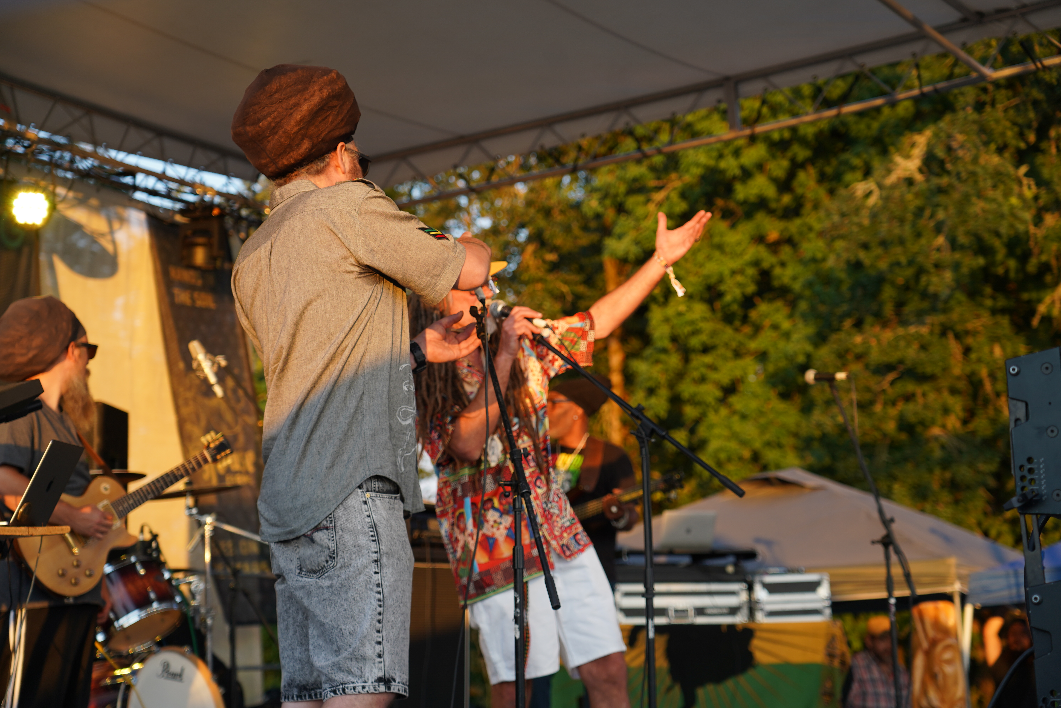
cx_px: 530
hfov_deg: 29.2
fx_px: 2033
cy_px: 354
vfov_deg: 19.7
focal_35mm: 69
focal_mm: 69
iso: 200
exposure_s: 1/160
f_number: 4
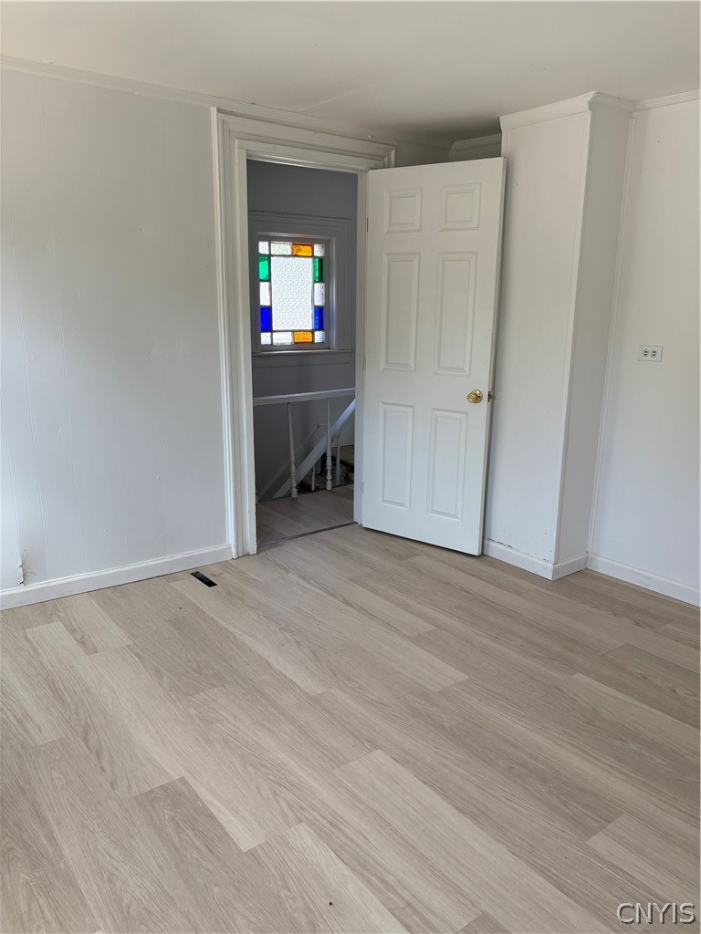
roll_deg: -0.7
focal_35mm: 26
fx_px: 702
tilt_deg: -13.6
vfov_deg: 67.3
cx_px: 350
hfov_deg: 53.1
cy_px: 467
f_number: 1.6
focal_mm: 5.96
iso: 80
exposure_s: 1/242
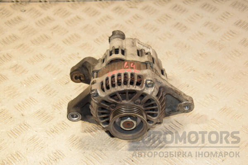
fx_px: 496
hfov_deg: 28.1
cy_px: 82
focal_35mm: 72
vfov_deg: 18.9
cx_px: 124
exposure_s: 1/200
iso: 800
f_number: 5.6
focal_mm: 48
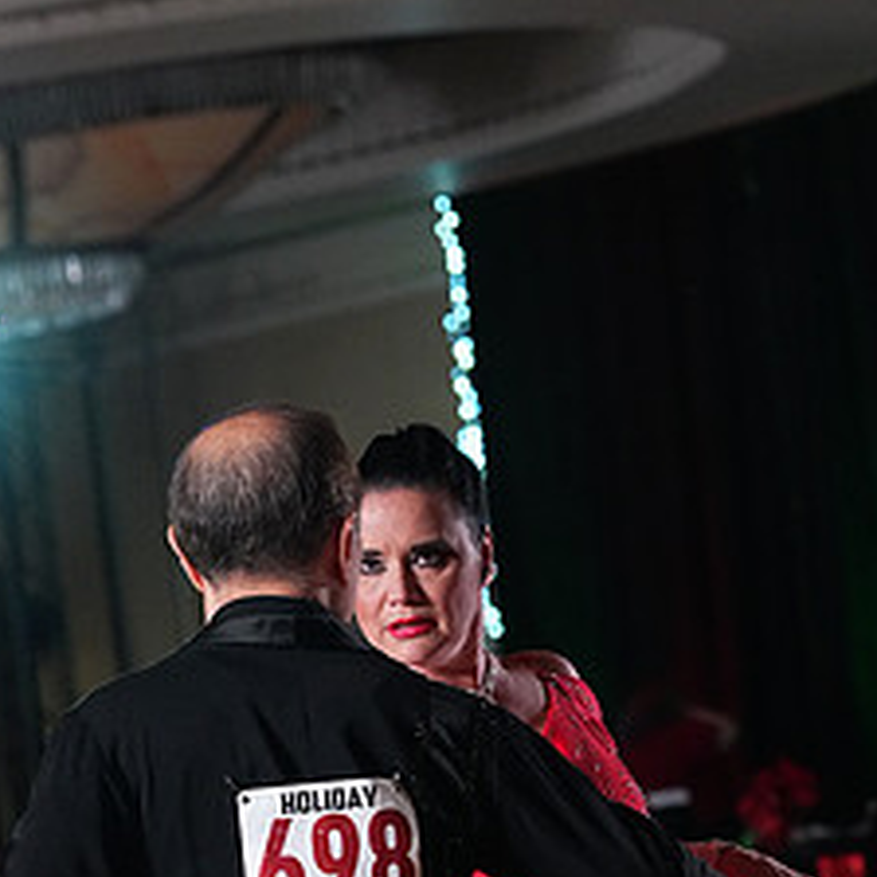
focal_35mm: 257
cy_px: 1128
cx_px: 327
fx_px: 7366
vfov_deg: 6.8
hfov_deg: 6.8
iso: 6400
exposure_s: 1/400
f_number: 5
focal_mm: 117
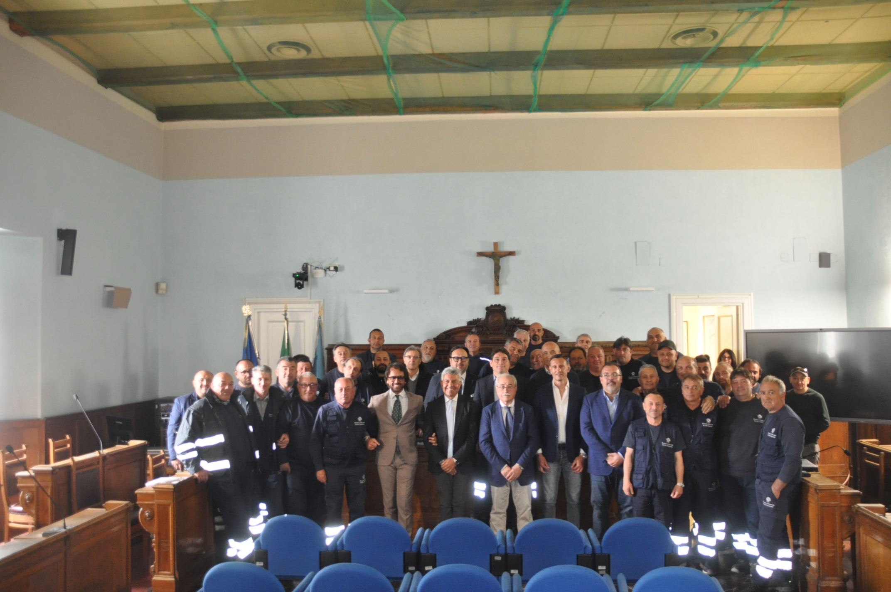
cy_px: 296
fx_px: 667
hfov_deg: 67.4
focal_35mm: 27
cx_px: 446
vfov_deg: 47.8
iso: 1600
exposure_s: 1/20
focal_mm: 18
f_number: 4
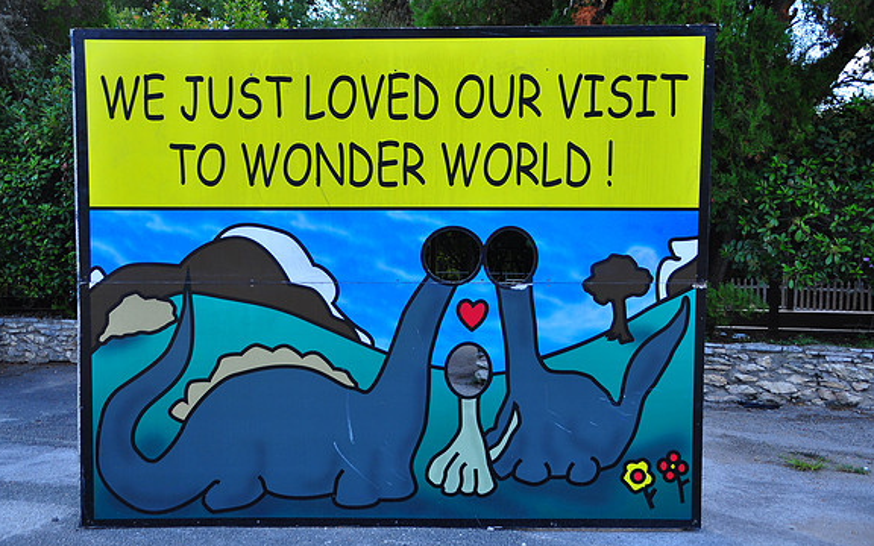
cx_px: 435
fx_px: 953
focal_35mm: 40
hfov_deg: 49.3
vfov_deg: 32.0
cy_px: 263
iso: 200
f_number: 3.8
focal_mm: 26
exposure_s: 1/200
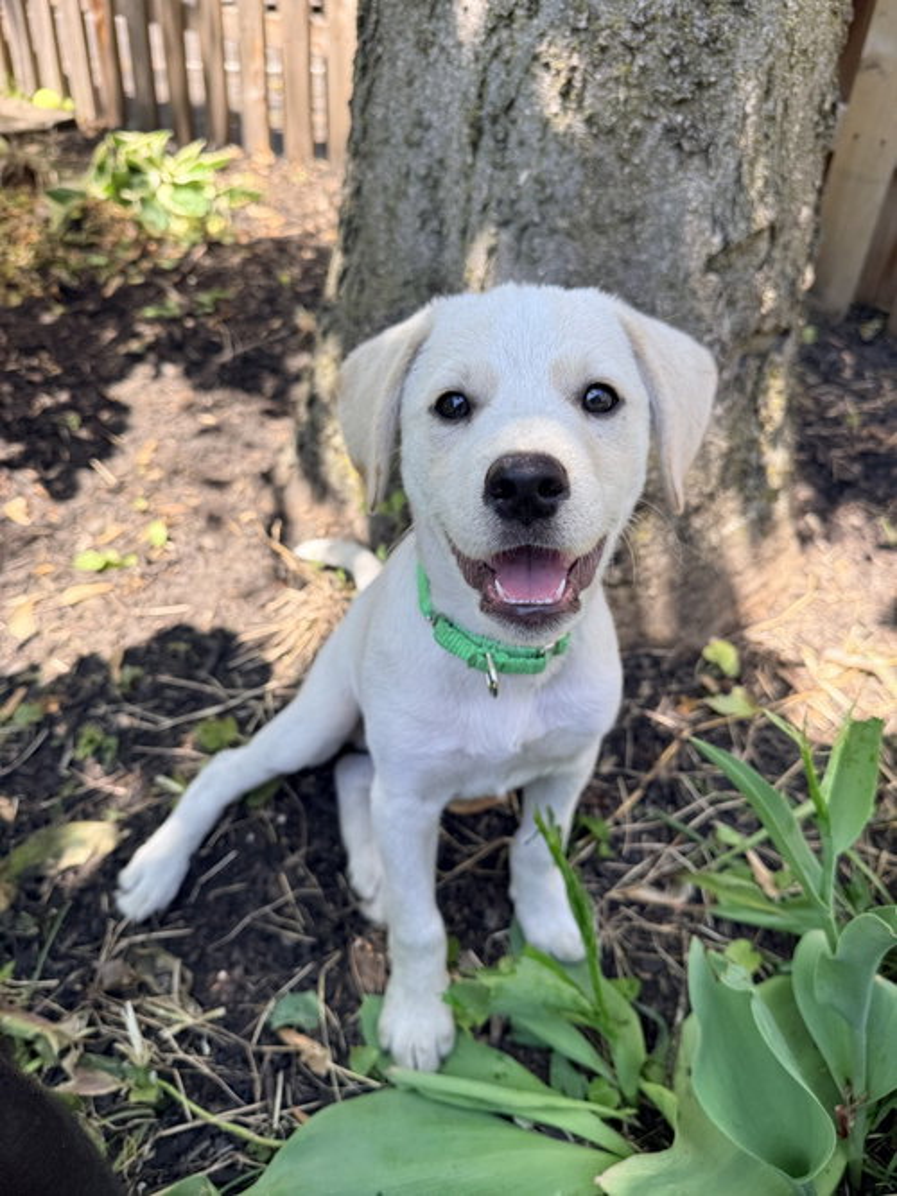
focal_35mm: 24
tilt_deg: -35.9
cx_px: 448
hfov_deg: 56.8
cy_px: 598
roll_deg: -5.0
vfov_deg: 71.6
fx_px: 829
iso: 80
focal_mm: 6.76
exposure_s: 1/649
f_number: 1.78
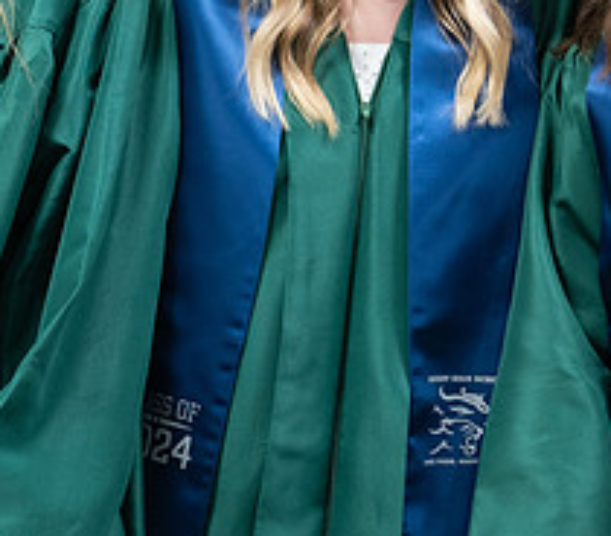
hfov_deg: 11.1
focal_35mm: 167
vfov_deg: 9.7
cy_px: 121
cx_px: 125
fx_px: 3135
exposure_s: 1/320
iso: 500
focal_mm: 50
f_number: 1.2
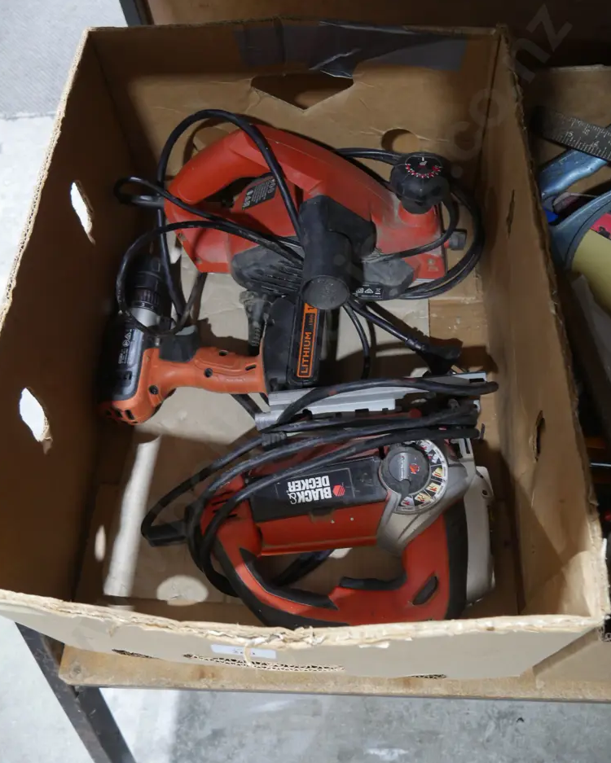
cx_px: 307
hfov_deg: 45.8
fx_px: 723
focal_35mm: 32
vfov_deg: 55.6
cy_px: 349
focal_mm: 15
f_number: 3.6
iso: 1250
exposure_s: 1/60
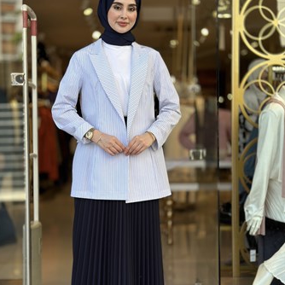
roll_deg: -1.1
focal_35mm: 66
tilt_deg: -1.0
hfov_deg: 26.1
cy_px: 153
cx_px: 120
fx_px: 615
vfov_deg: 26.1
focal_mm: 6.86
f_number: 1.78
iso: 80
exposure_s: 1/659
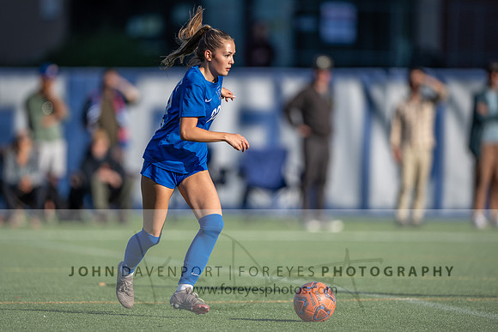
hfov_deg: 4.2
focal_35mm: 490
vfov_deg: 2.8
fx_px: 6780
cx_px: 207
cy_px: 150
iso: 140
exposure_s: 1/2000
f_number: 2.8
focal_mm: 400
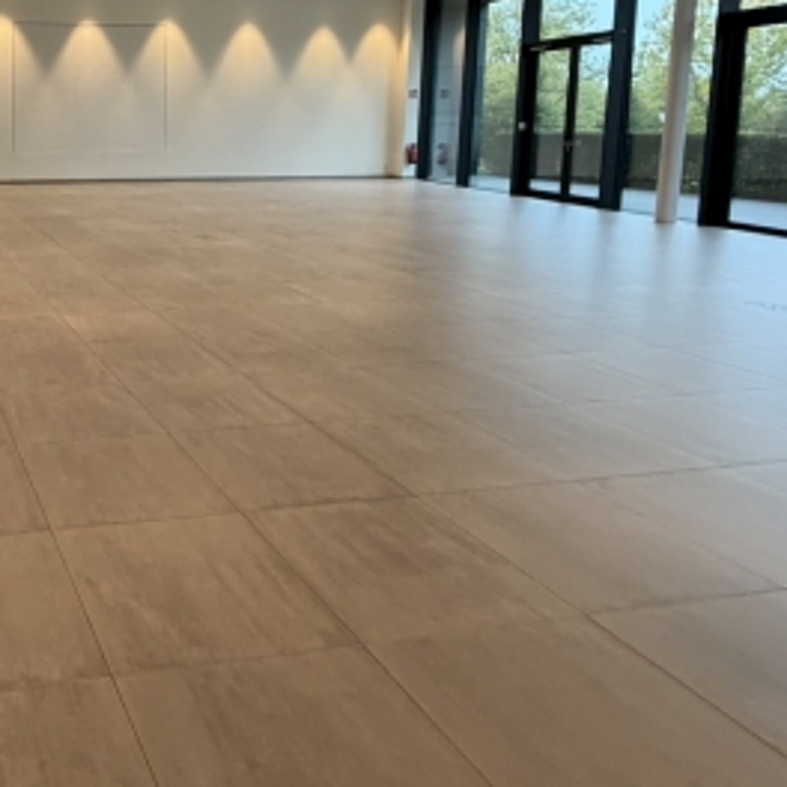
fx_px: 772
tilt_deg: -3.4
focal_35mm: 30
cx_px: 15
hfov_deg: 46.1
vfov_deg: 51.8
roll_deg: -0.9
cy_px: 200
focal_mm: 2.22
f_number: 2.2
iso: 250
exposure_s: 1/50
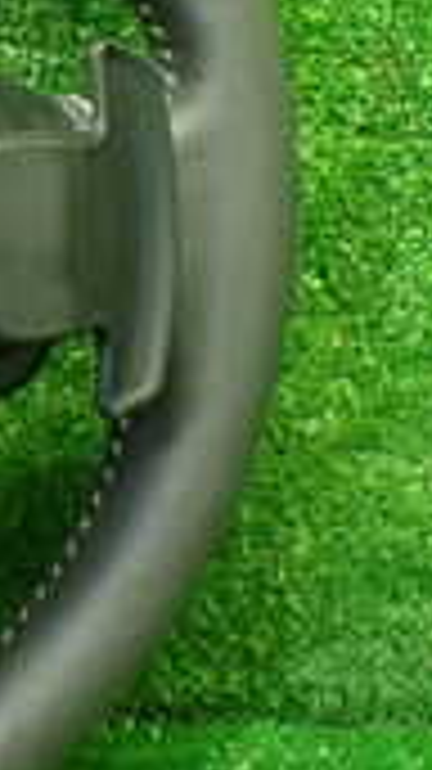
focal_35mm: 115
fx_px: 2345
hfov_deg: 9.6
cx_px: -531
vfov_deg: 18.5
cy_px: 207
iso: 800
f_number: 2.3
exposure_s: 1/80
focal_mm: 5.4
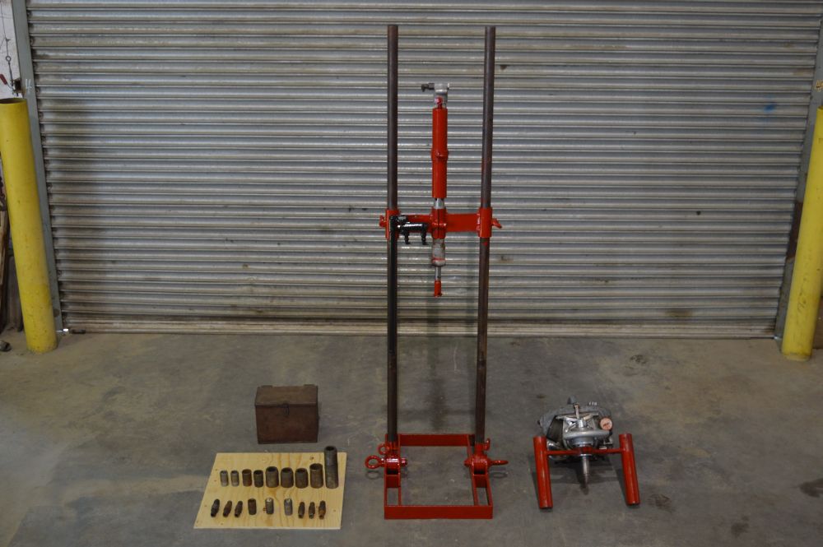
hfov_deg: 45.0
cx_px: 412
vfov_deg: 30.8
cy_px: 274
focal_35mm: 44
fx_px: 994
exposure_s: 1/25
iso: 400
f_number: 4.2
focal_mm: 29
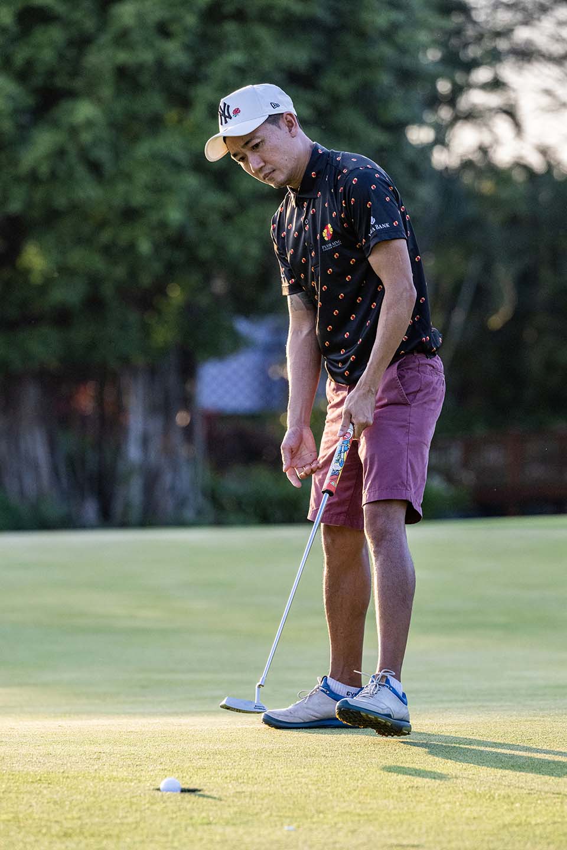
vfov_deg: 10.8
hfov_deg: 7.2
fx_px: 4488
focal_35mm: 190
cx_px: 284
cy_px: 425
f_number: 4.5
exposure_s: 1/2000
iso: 1600
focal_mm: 190
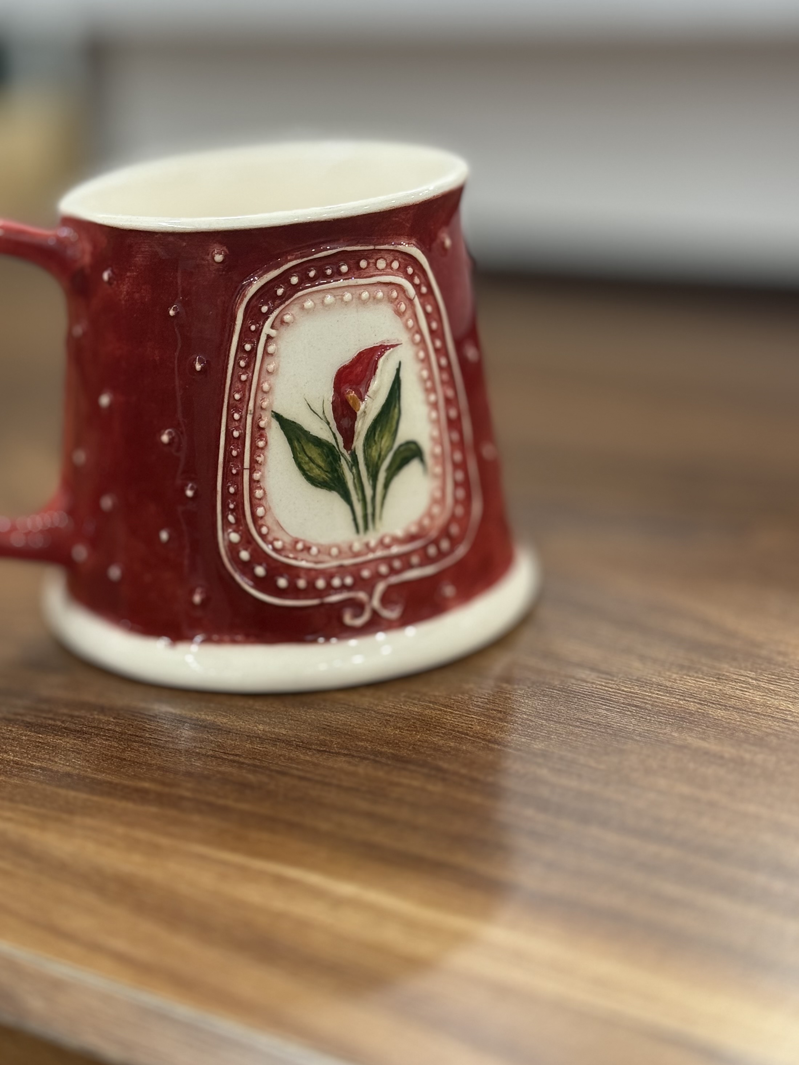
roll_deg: +3.5
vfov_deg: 29.4
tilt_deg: -17.7
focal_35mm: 66
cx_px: 259
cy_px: 457
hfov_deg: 22.2
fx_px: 2031
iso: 100
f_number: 1.78
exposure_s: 1/50
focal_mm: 6.76
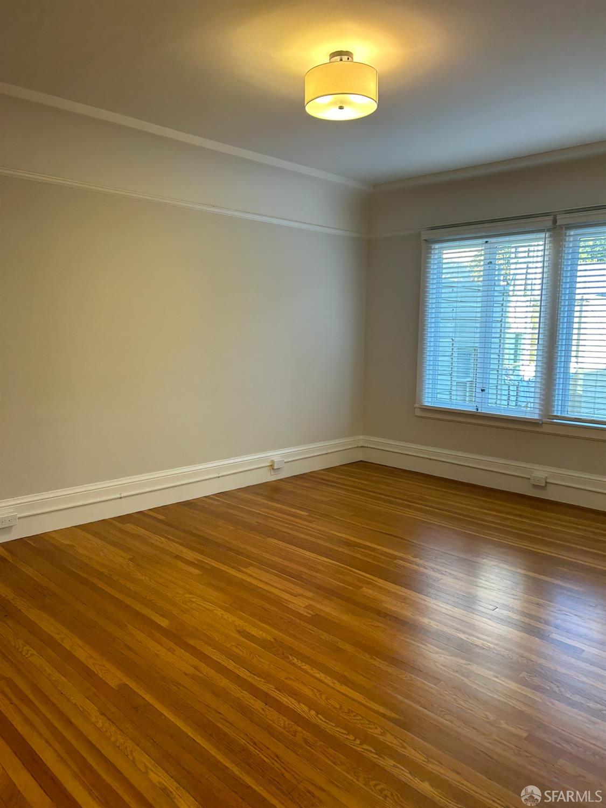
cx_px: 303
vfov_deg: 67.3
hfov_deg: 53.1
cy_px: 404
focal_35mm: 26
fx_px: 607
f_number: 1.5
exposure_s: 1/120
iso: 100
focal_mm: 5.7
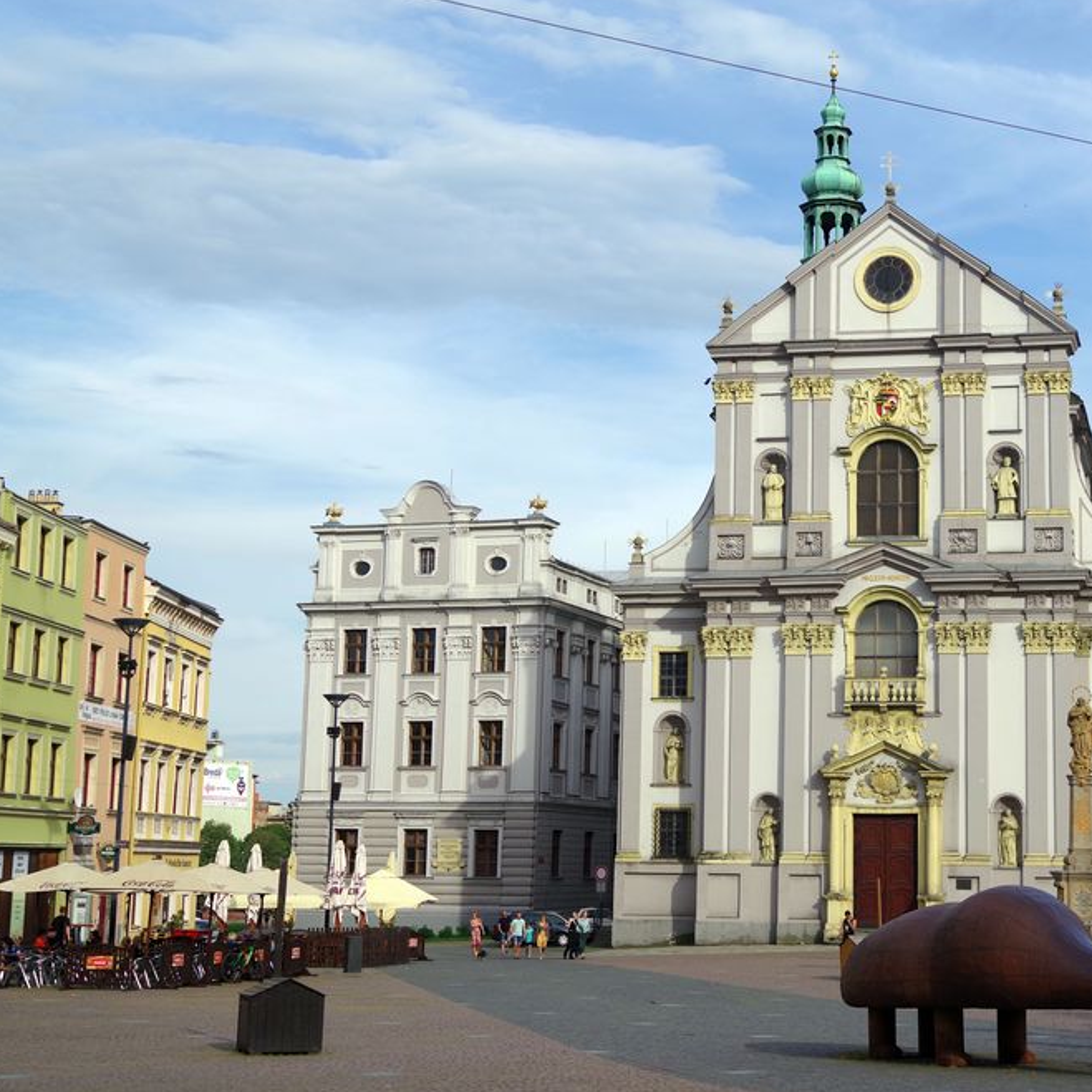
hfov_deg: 29.2
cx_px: 792
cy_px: 544
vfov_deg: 29.6
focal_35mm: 58
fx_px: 2070
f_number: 4.5
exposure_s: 1/640
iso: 100
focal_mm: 45
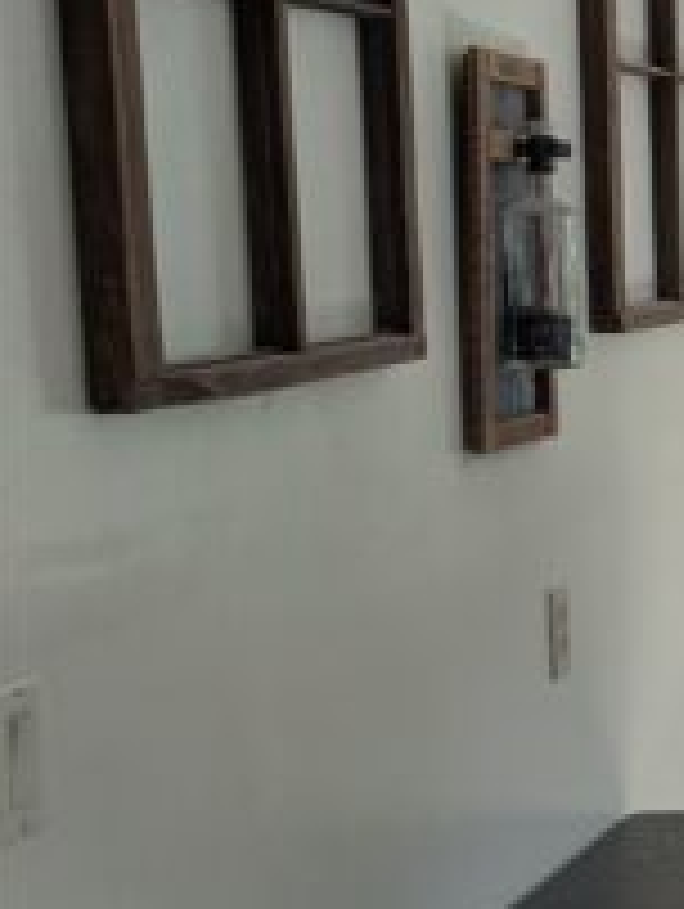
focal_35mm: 95
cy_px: 522
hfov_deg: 13.5
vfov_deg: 20.6
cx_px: 1352
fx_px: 2498
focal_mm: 6.81
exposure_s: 1/127
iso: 38
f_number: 1.85
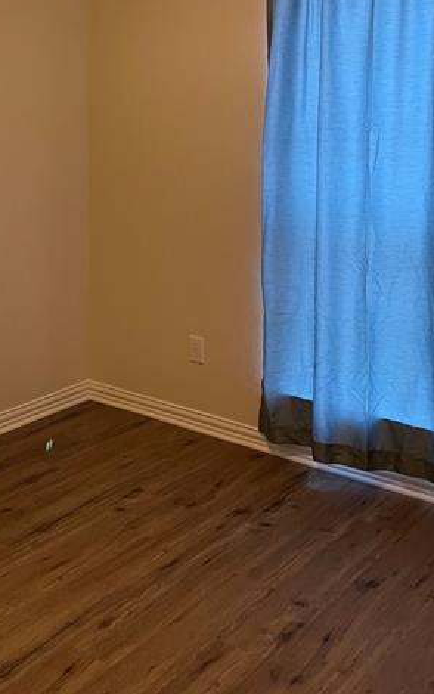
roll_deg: +0.0
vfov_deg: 42.6
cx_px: 103
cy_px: 152
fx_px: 851
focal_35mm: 45
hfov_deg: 28.2
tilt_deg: +1.0
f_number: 1.6
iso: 250
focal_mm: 4.2
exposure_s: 1/60
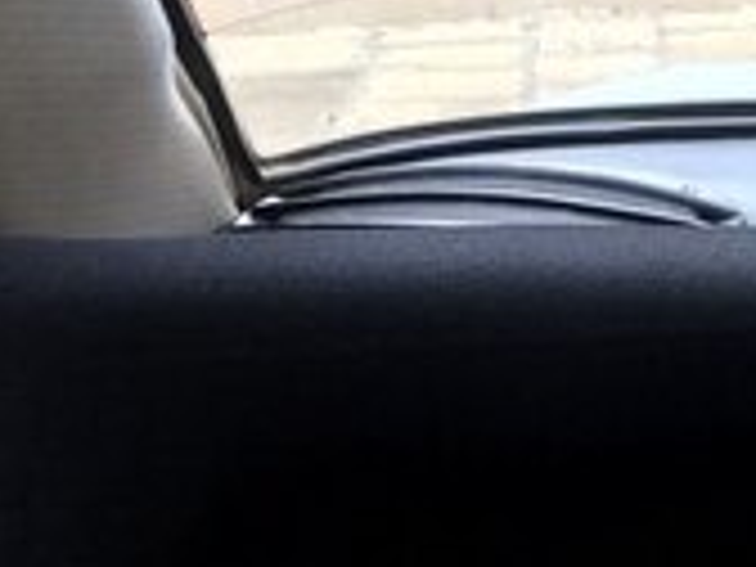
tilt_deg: -20.2
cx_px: 1332
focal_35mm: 114
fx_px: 2490
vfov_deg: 12.9
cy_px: 506
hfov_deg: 15.1
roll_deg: -3.2
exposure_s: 1/100
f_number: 2.2
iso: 50
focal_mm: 4.15
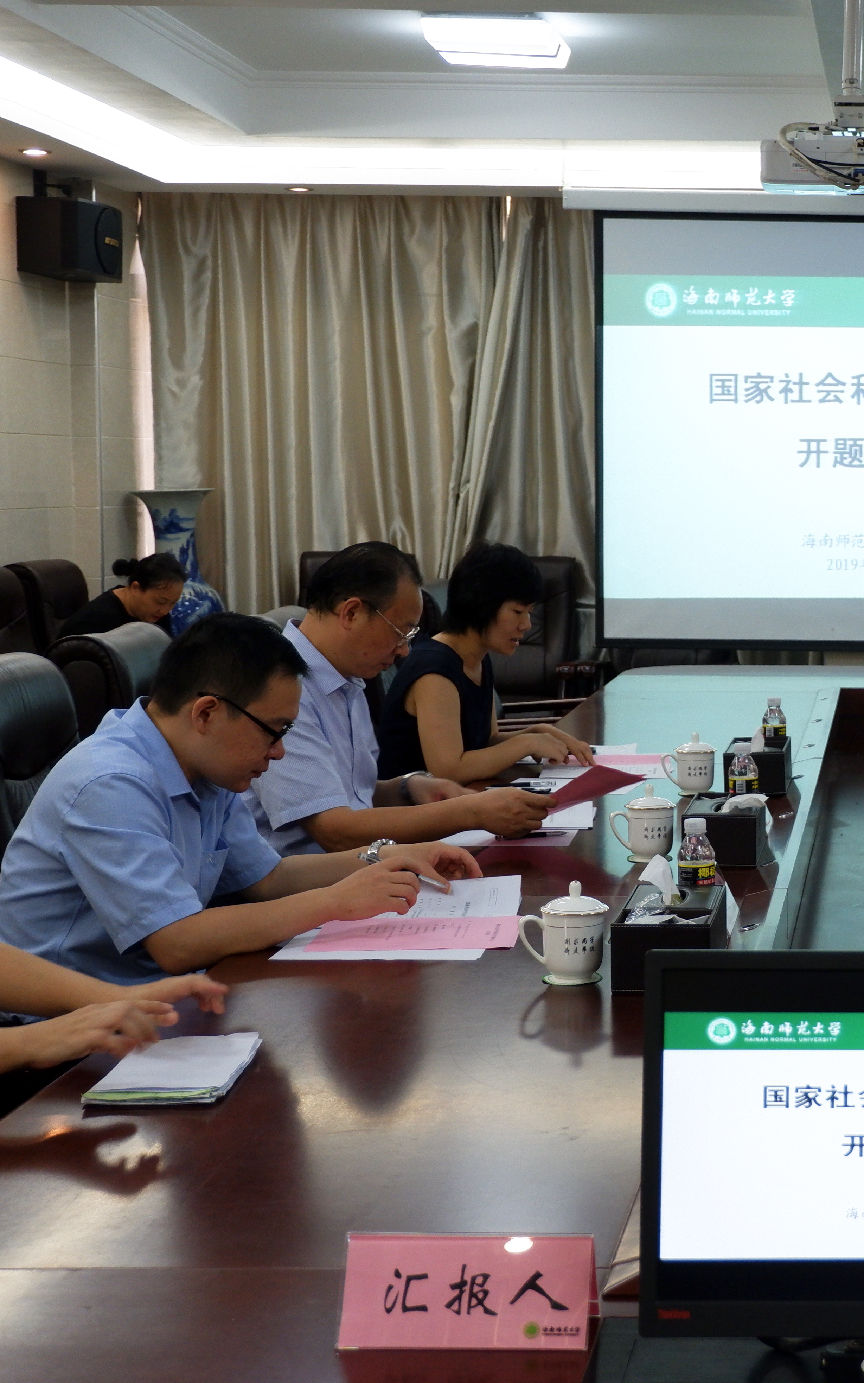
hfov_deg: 21.9
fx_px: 2110
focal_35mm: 56
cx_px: 957
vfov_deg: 36.3
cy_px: 692
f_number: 4.2
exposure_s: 1/50
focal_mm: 24.3
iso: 640
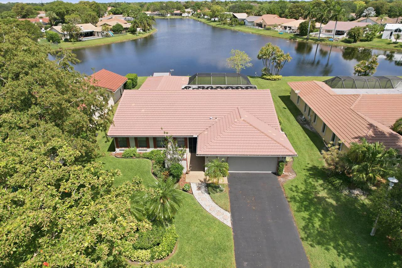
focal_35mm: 22
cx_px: 201
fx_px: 246
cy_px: 134
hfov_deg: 78.6
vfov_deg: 57.2
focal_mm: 8.4
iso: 120
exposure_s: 1/640
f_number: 2.8
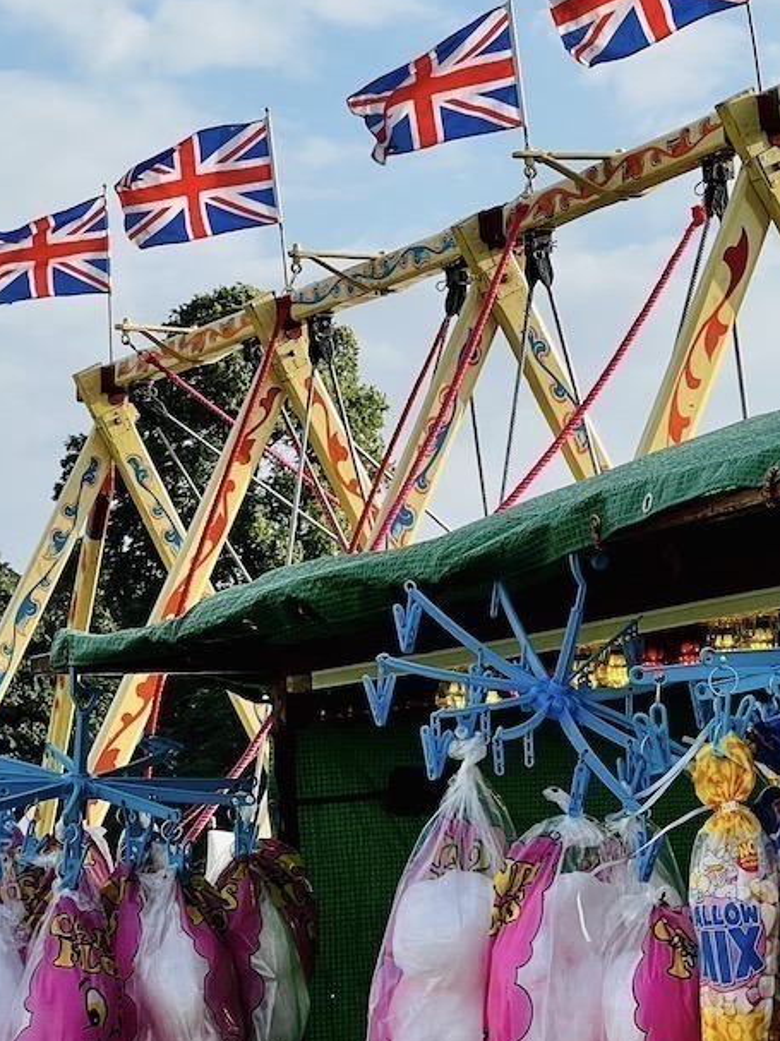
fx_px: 3907
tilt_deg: +6.8
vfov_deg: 15.2
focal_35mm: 130
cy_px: 448
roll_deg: +2.3
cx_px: 588
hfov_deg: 11.4
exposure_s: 1/713
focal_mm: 9
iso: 32
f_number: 2.8
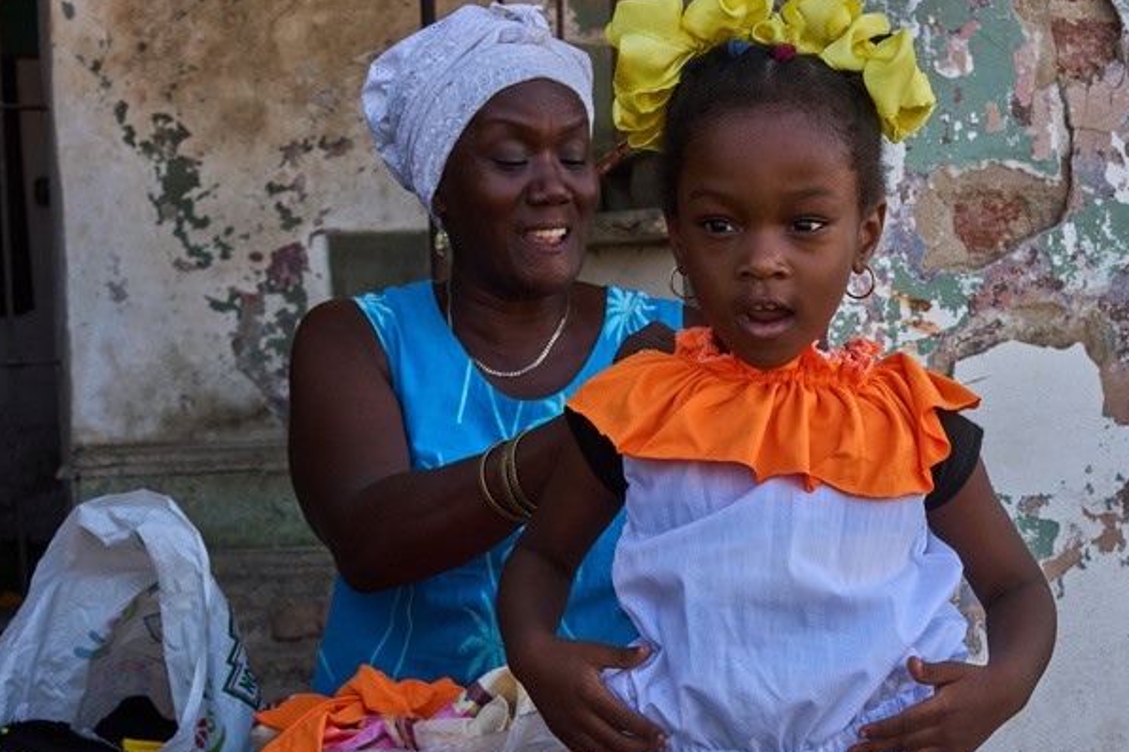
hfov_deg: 33.3
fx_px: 1882
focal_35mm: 60
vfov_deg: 22.5
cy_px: 486
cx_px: 688
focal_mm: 35
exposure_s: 1/200
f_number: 7.1
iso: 100
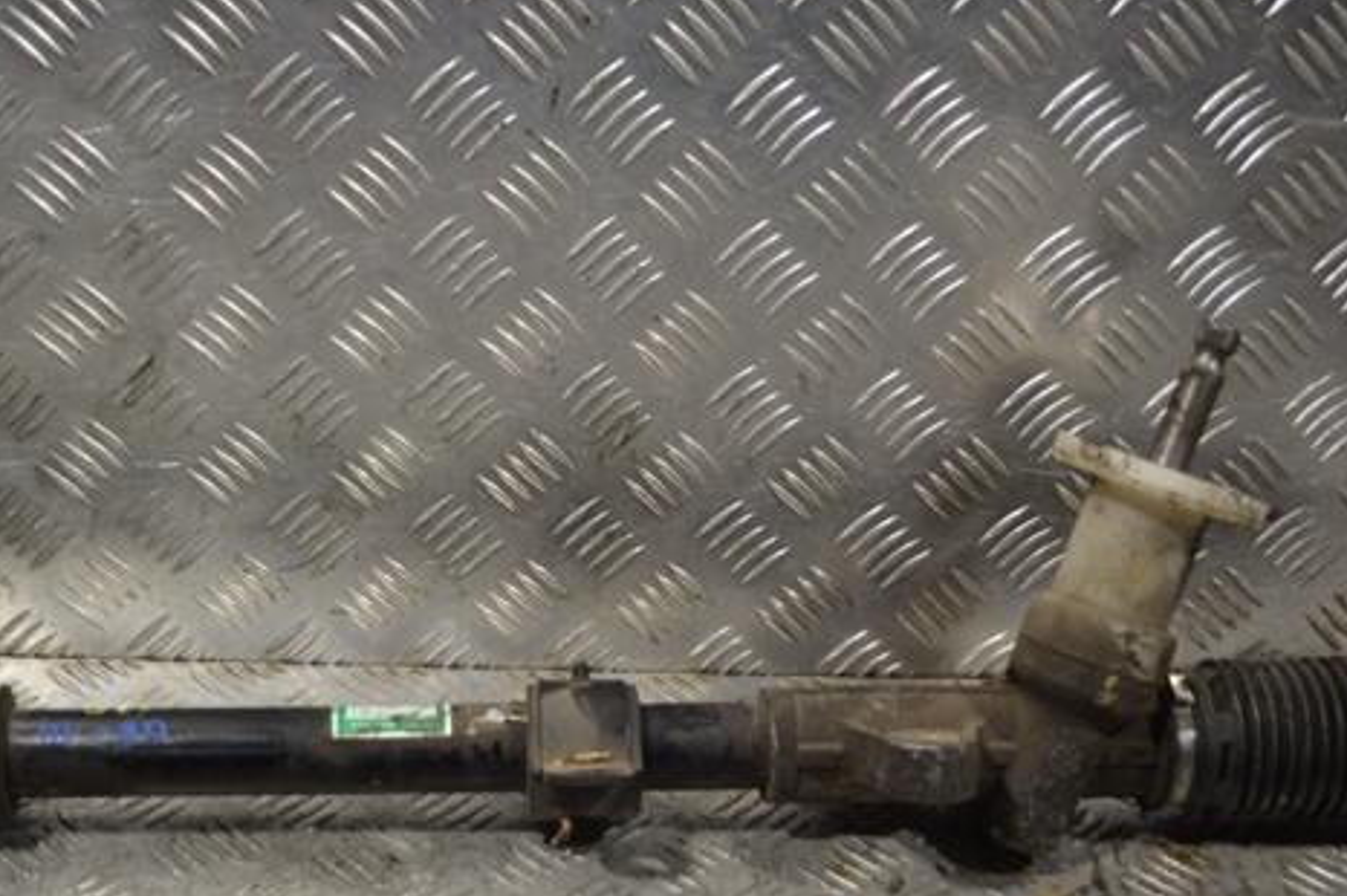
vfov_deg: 23.3
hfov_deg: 34.4
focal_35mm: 58
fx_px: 2169
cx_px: 532
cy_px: 561
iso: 110
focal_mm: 30
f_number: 4.5
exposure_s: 1/30
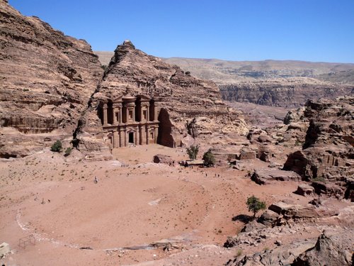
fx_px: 307
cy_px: 133
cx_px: 177
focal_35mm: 30
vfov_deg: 46.8
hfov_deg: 60.0
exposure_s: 1/400
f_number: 8
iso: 100
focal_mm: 4.9
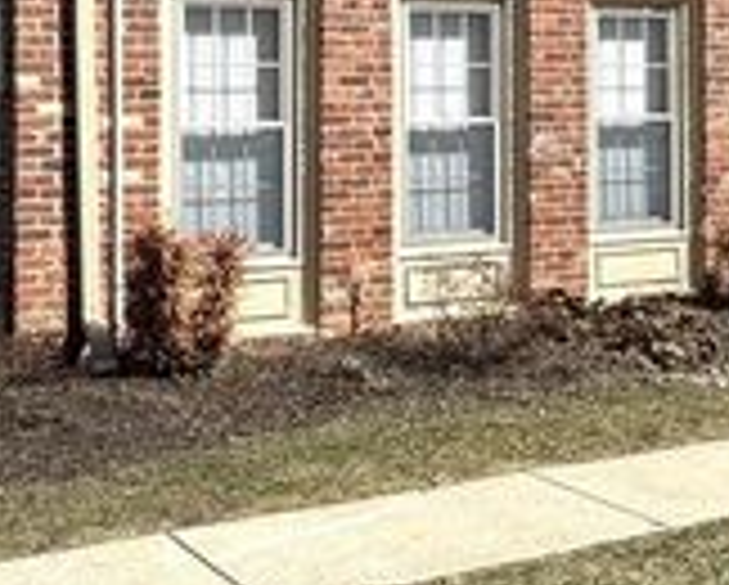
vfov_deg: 21.8
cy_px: 76
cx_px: 400
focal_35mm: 69
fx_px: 1491
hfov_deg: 27.5
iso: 20
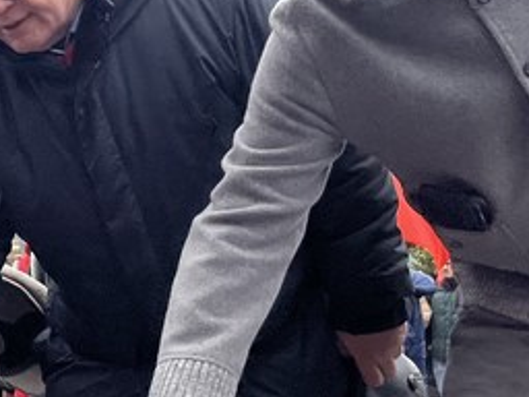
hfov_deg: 17.1
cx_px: -264
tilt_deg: +2.4
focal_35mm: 104
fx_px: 1589
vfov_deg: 14.2
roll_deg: +0.9
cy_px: 236
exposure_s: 1/242
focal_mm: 5.1
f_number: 1.6
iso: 40
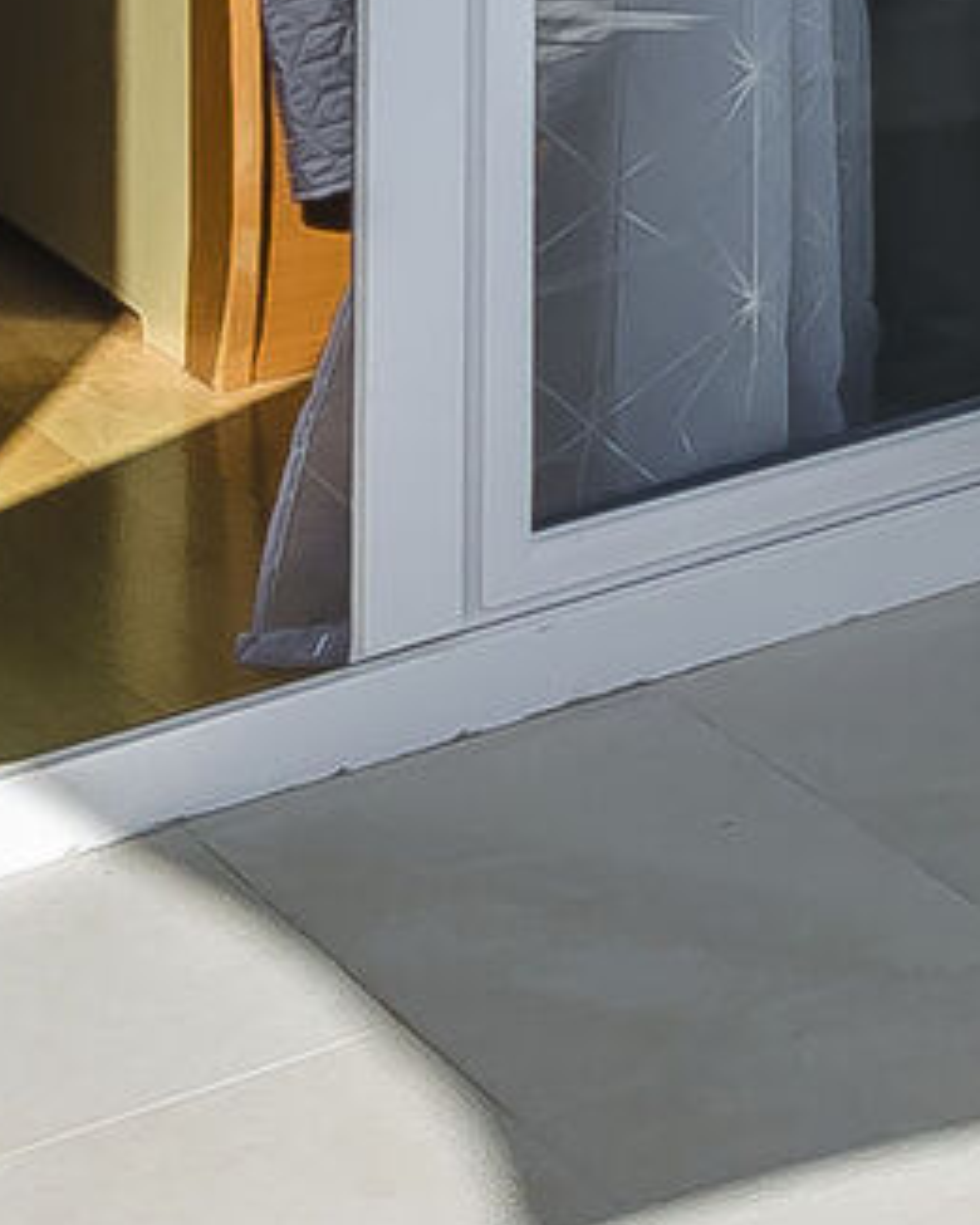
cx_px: 3049
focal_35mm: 121
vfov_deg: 13.2
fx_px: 4387
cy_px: -1419
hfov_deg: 9.5
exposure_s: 1/400
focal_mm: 10
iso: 100
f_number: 8
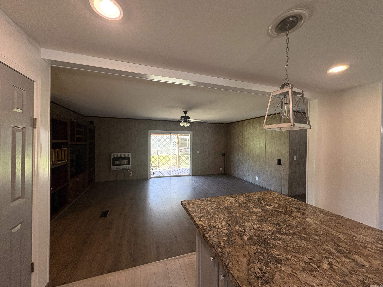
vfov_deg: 85.7
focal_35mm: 14
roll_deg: -0.7
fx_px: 155
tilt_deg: +0.3
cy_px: 144
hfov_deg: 102.1
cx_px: 192
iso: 250
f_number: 2.2
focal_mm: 2.22
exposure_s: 1/60
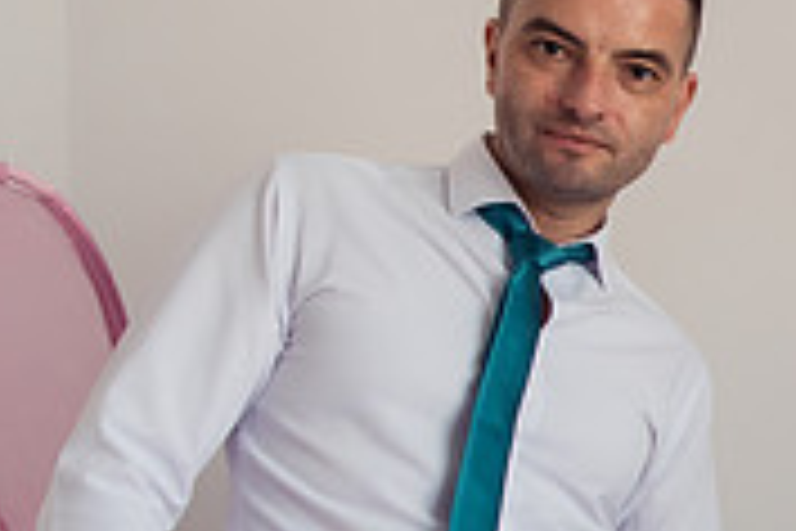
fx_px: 1901
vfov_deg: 14.9
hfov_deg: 19.4
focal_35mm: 86
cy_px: 760
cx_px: 1313
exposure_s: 1/250
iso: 800
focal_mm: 24
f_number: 3.2
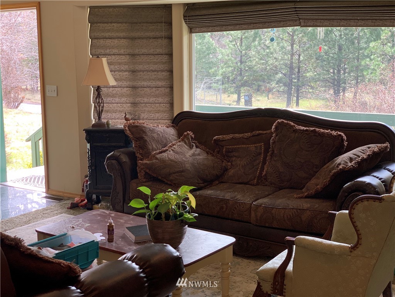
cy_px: 148
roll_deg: +0.8
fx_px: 593
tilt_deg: -6.7
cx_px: 198
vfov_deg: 28.0
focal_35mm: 52
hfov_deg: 36.8
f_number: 2.4
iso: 80
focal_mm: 6
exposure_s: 1/120
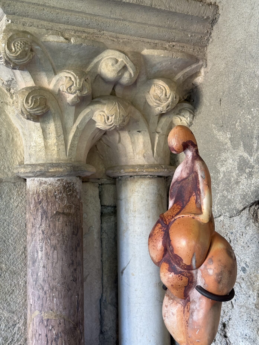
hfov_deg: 30.3
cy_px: 172
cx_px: 130
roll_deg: +1.5
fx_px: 479
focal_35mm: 48
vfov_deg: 39.7
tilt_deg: +3.7
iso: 160
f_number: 1.78
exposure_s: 1/60
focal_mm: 6.76
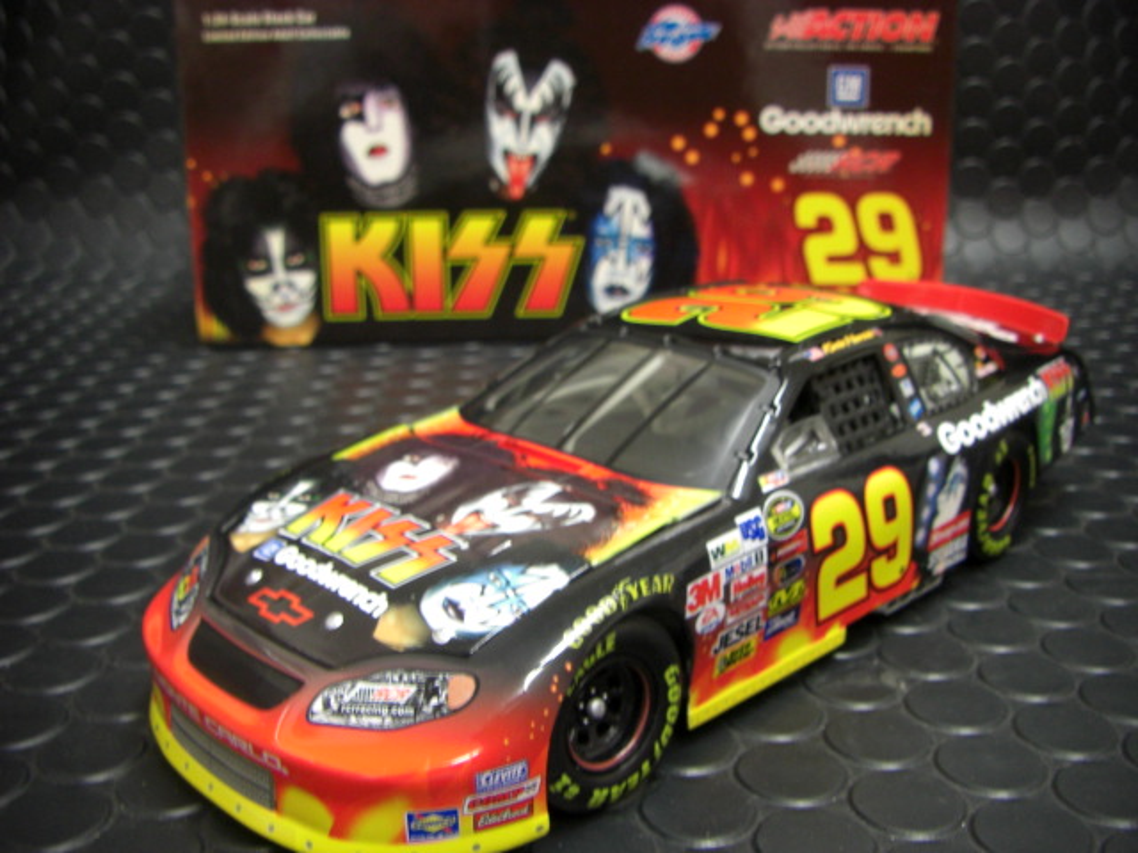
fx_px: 1249
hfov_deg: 49.0
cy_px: 426
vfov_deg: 37.7
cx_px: 569
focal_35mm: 38
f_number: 3.4
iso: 200
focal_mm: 6.3
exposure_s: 1/13
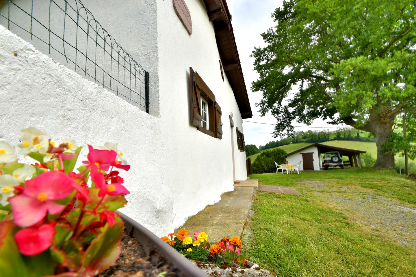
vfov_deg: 77.3
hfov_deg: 100.4
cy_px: 138
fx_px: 173
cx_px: 208
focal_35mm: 15
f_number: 10
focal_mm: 10
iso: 100
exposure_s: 1/40
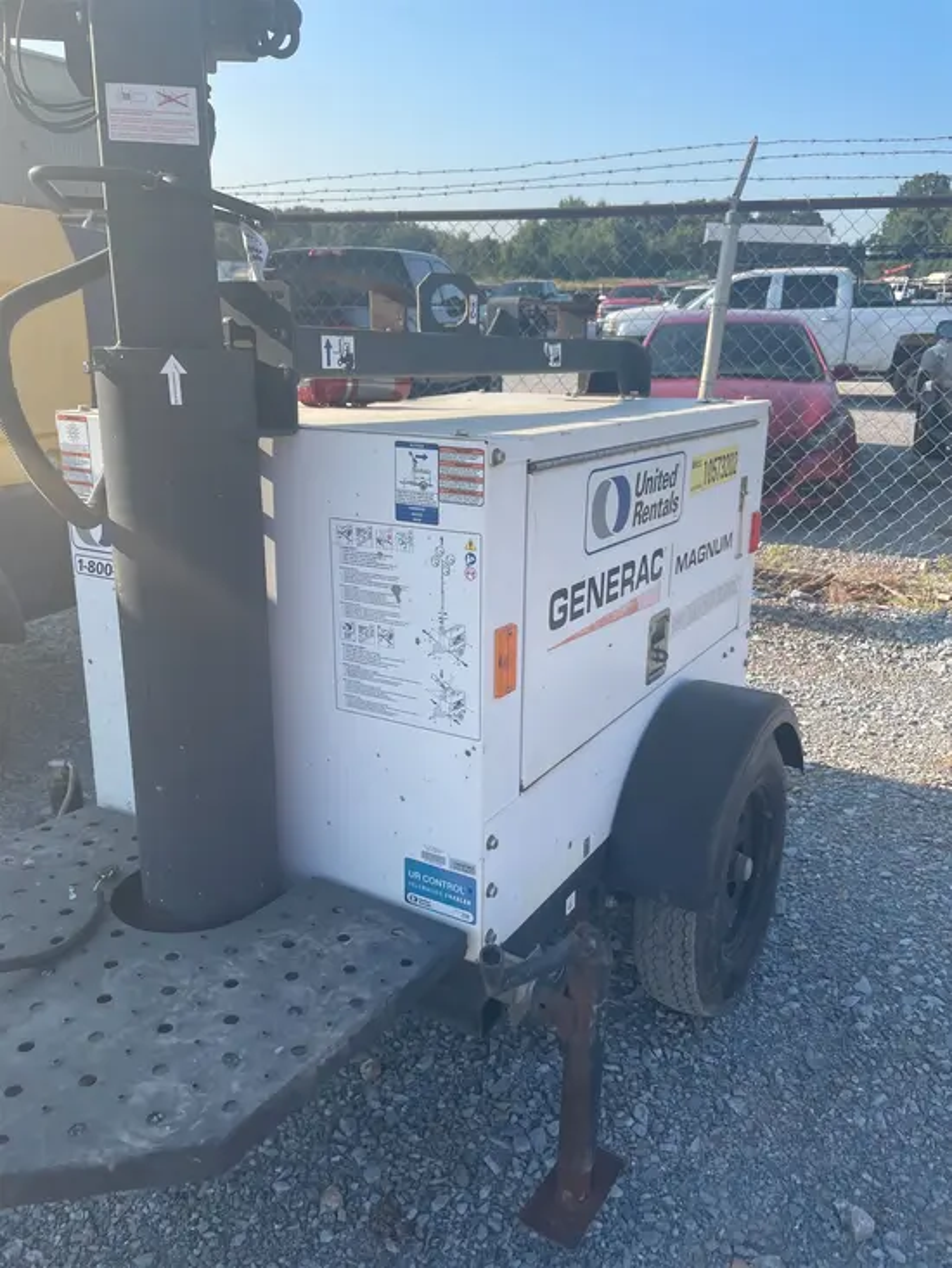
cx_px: 476
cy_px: 634
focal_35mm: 26
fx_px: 953
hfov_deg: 53.1
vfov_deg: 67.3
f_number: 1.6
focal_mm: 4.2
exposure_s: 1/1531
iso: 32
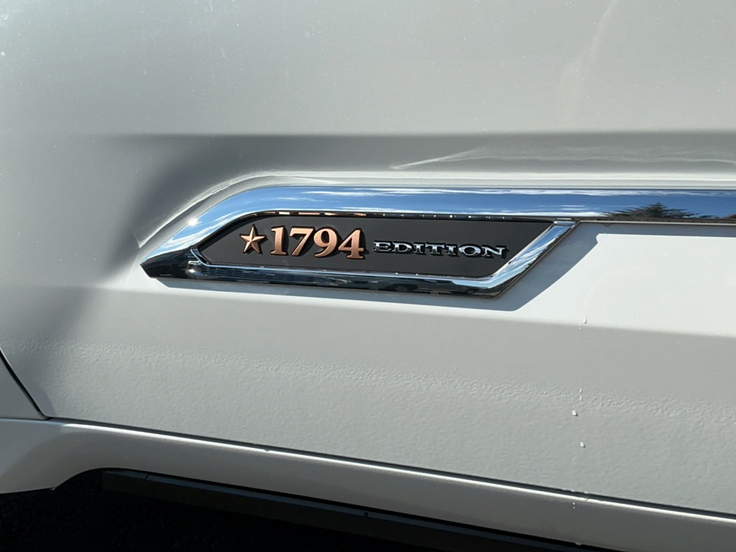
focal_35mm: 30
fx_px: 638
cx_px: 368
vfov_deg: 46.8
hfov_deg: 60.0
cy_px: 276
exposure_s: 1/2538
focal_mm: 3
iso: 25
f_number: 1.8
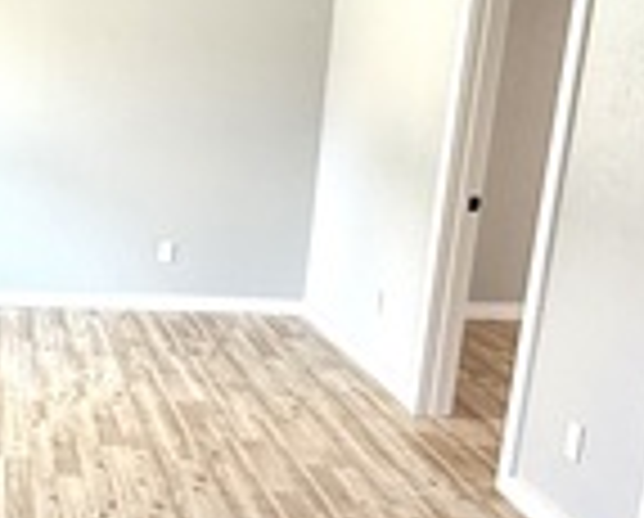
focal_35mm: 61
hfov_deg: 28.7
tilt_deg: -15.5
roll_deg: -1.3
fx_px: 1165
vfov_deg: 24.9
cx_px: -23
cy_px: 369
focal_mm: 2.22
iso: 160
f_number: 2.2
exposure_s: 1/120
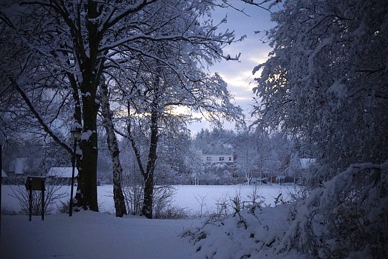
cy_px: 130
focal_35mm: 82
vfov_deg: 16.6
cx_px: 194
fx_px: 889
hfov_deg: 24.6
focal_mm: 55
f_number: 13
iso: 3200
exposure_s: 1/2500
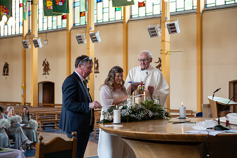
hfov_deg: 28.8
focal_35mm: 70
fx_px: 461
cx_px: 118
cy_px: 79
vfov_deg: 19.5
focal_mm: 70
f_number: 3.5
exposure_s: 1/160
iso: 640
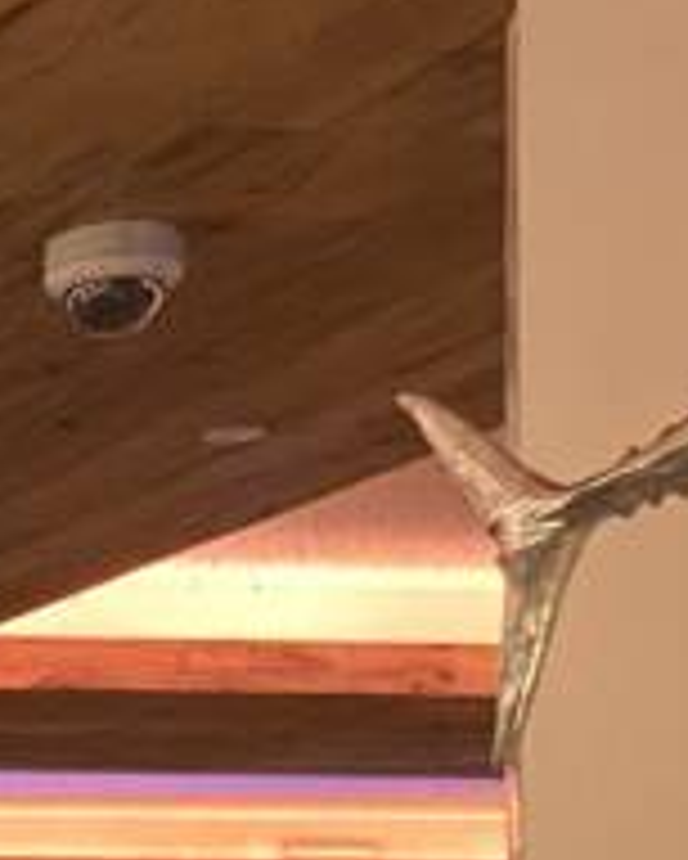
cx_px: -1030
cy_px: 1301
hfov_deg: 10.0
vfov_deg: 13.6
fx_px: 3383
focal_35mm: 133
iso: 500
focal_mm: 4.25
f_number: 1.8
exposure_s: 1/33
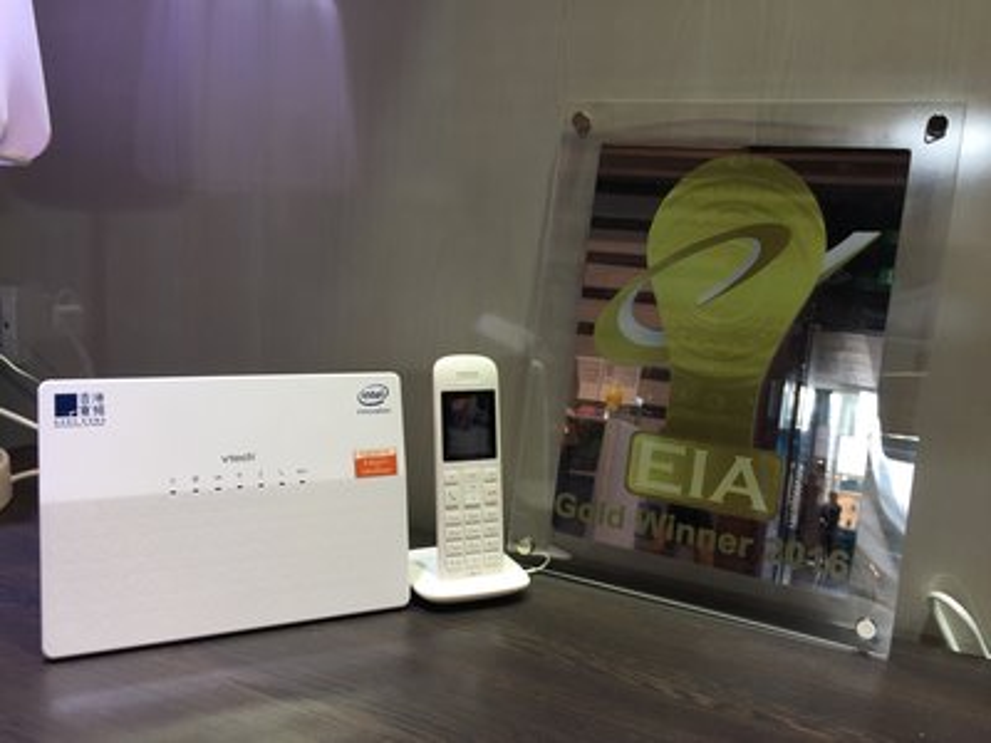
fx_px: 830
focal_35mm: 29
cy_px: 372
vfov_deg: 48.2
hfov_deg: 61.7
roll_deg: -3.6
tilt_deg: -10.5
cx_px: 496
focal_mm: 4.15
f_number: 2.2
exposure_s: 1/50
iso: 40
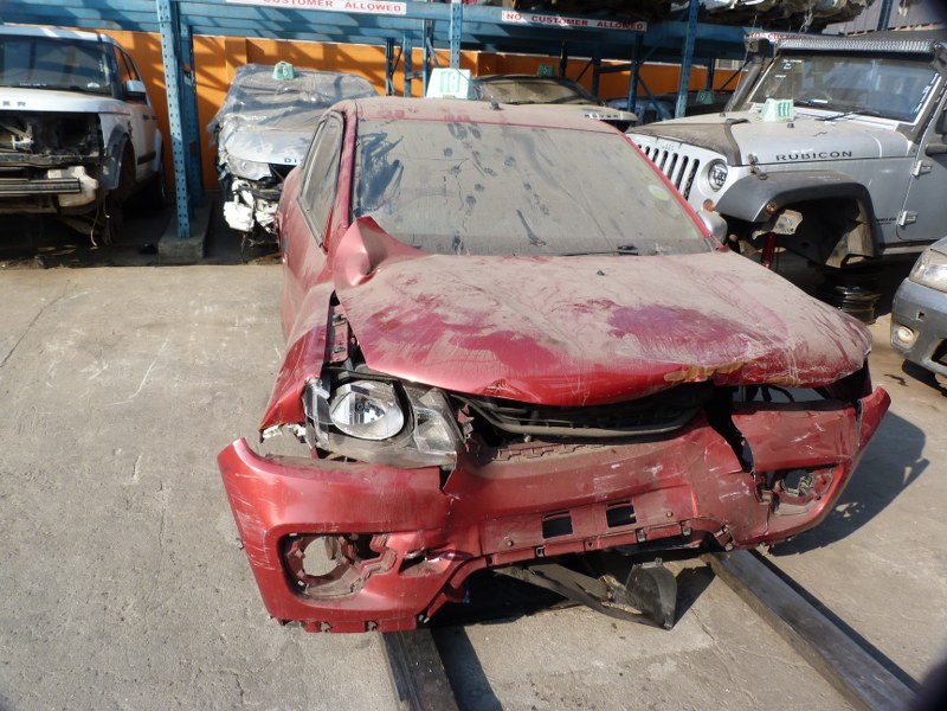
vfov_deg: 54.9
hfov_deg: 69.4
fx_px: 684
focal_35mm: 25
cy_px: 356
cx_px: 474
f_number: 4
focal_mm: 4.5
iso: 80
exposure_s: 1/200
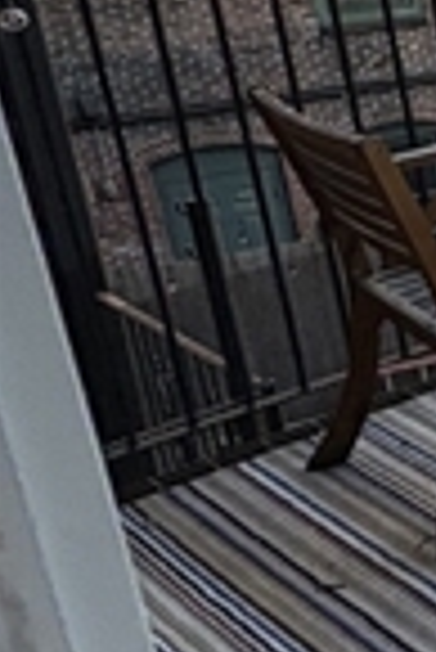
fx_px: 1395
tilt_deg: -15.7
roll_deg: +0.6
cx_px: 1286
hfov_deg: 11.3
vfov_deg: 25.7
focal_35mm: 77
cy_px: 112
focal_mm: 2.22
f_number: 2.2
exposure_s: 1/456
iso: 40
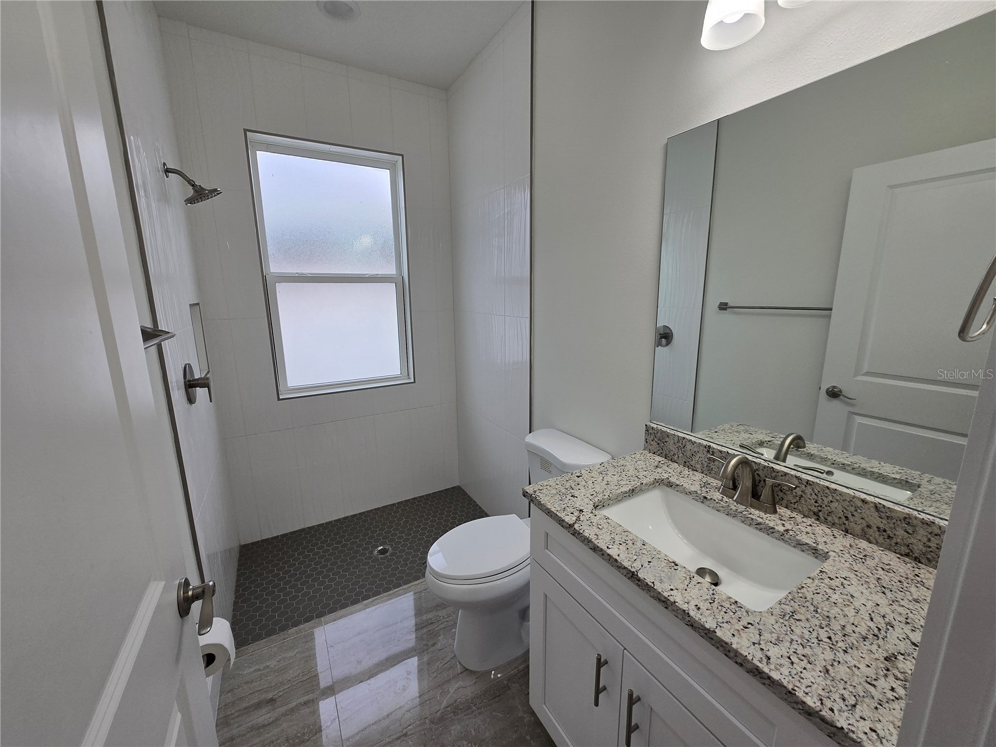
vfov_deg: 89.9
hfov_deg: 106.2
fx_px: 374
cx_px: 498
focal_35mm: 13
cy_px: 374
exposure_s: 1/60
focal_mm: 1.7
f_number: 2.2
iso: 25
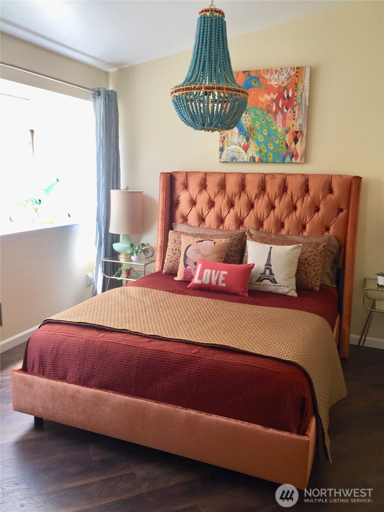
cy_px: 256
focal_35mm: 29
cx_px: 192
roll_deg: -0.7
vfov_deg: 61.7
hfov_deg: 48.2
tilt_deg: -10.7
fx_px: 429
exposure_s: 1/60
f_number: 2.2
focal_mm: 4.15
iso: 32
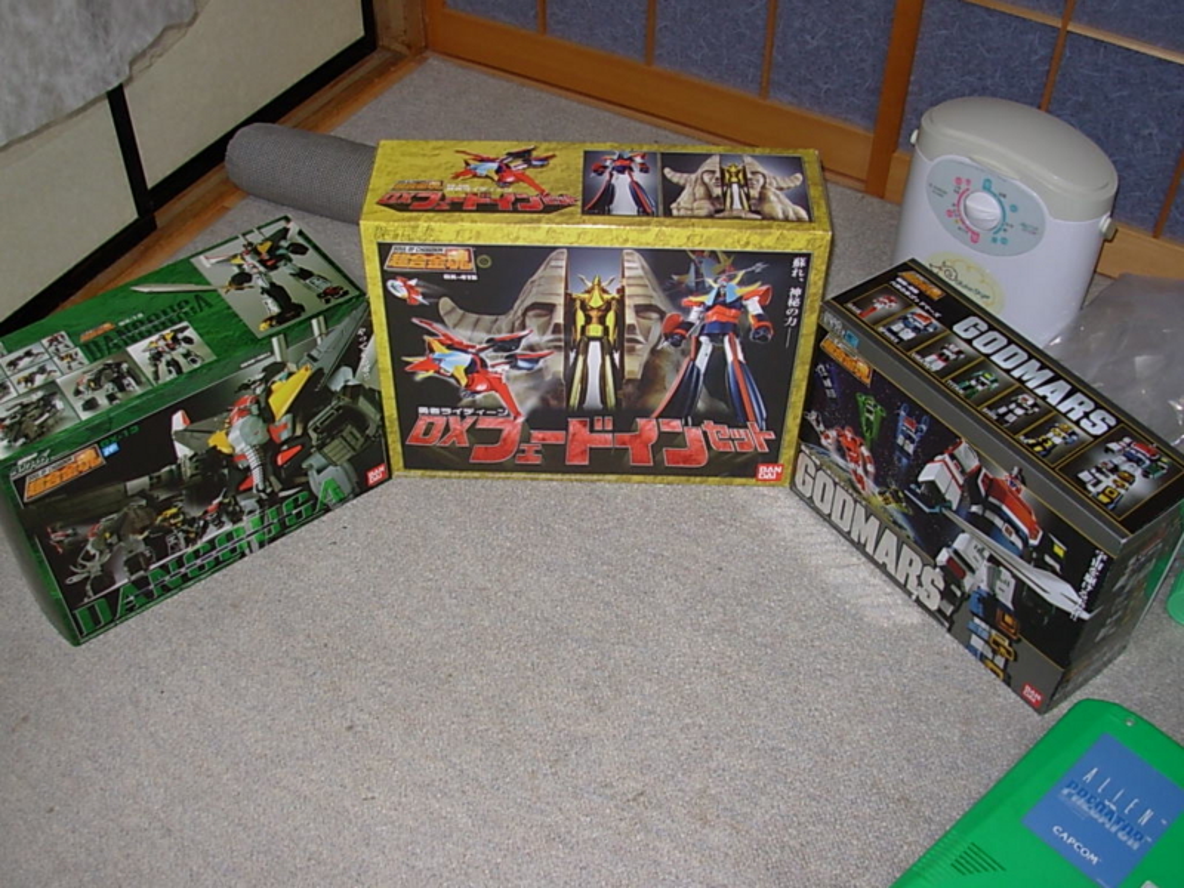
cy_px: 444
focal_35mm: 38
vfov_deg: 37.7
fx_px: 1300
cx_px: 592
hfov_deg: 49.0
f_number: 2.9
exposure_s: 1/32
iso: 50
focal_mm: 6.3
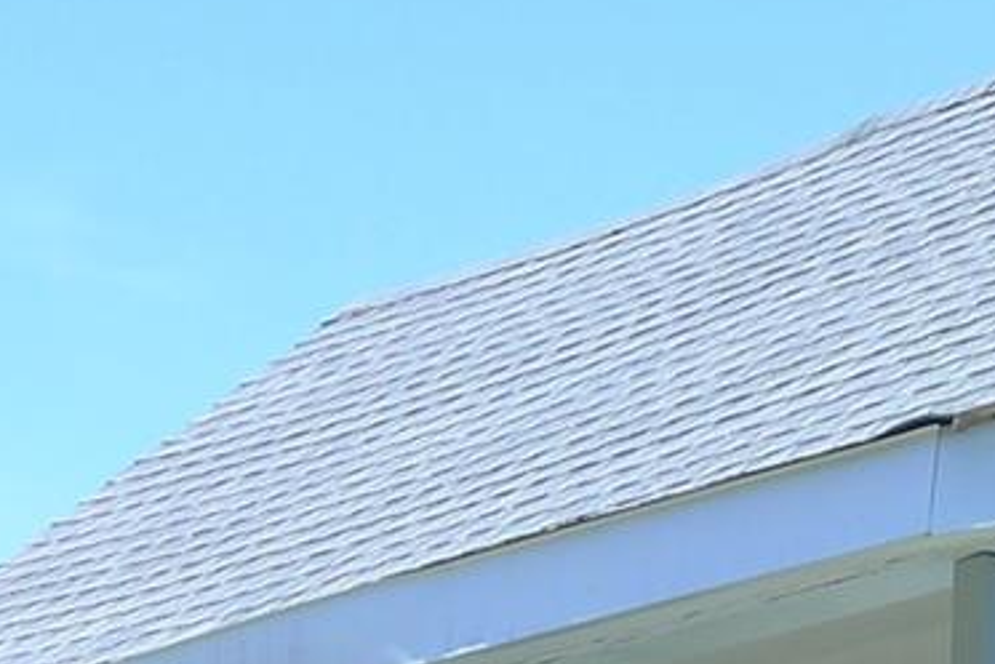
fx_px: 5308
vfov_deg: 7.1
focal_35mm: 192
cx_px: 1611
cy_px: 969
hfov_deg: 10.3
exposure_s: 1/500
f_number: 2.8
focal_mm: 7.5
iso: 80
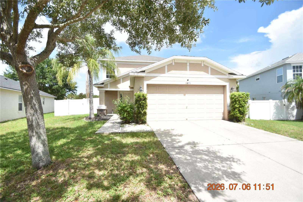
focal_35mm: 15
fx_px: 126
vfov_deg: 77.3
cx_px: 152
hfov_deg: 100.4
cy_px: 101
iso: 800
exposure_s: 1/4000
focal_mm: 10
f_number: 3.5
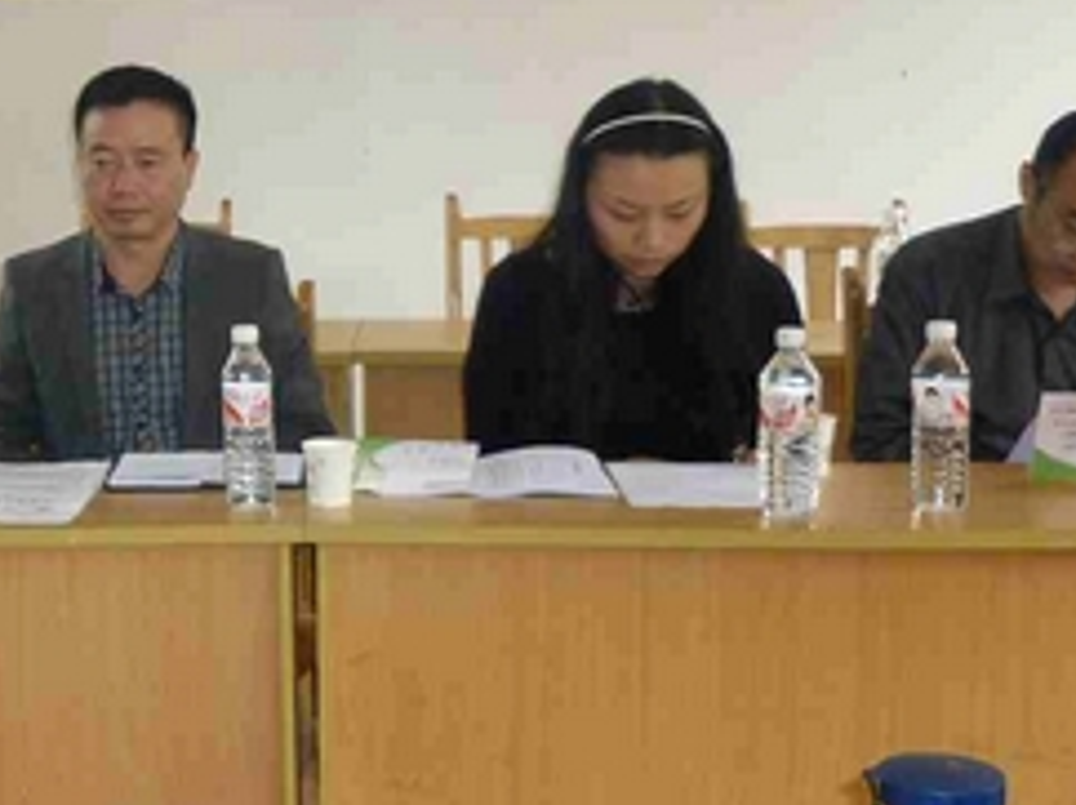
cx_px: -129
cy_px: 205
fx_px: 2329
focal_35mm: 75
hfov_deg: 24.2
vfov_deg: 19.5
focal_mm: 5.5
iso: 125
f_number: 2.8
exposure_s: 1/30
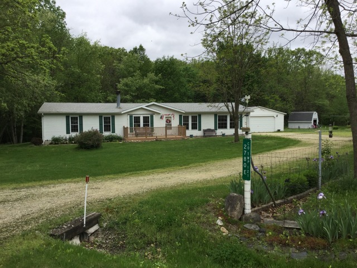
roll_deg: +1.4
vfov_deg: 45.4
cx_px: 178
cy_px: 134
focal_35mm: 31
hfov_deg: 58.4
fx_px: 320
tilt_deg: -4.5
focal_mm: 3.3
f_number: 2.4
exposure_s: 1/519
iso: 25
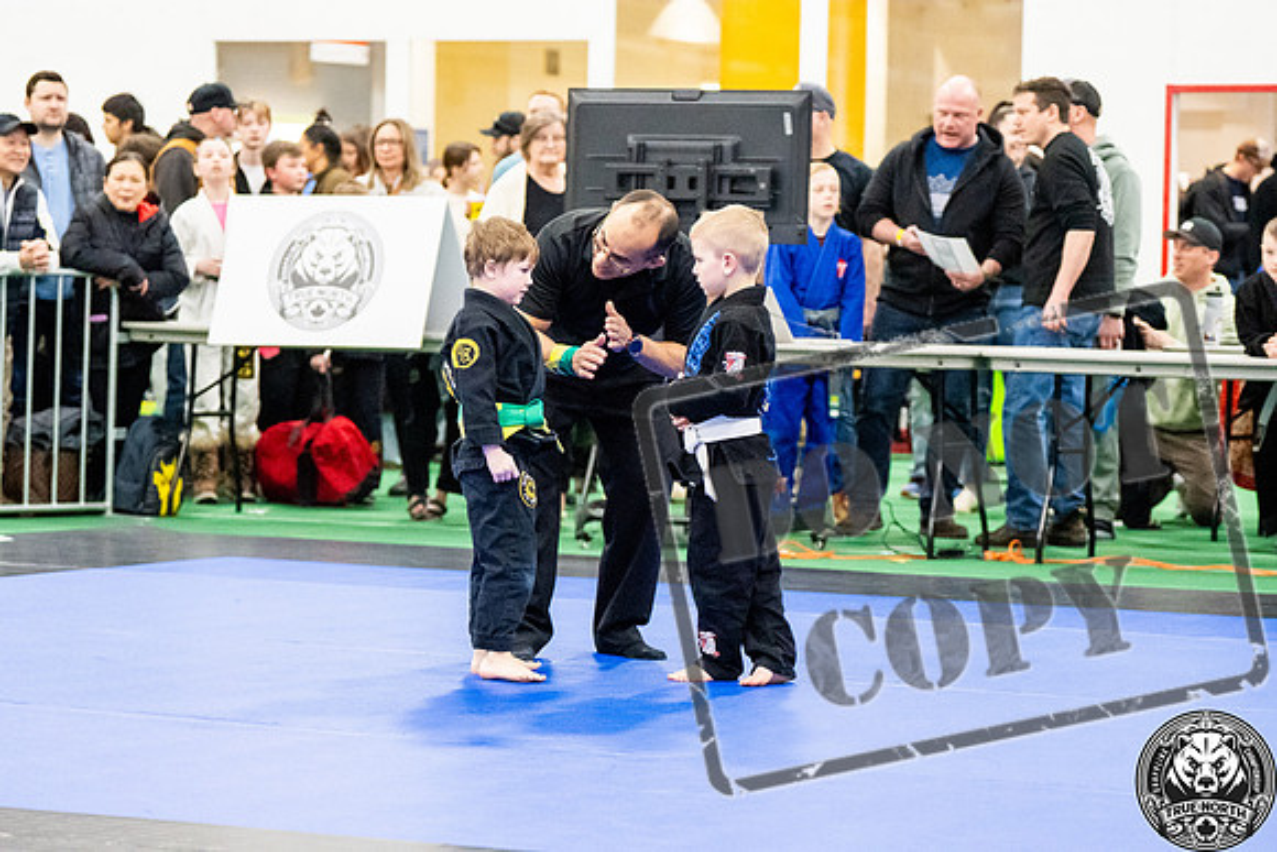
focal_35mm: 124
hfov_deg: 16.5
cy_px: 426
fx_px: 4399
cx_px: 638
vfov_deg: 11.1
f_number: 2.8
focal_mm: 83
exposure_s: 1/500
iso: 6400
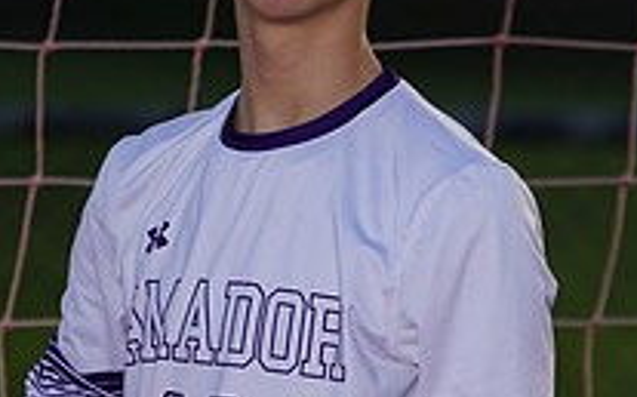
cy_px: 575
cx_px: 337
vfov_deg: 1.3
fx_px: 18179
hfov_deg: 2.0
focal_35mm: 1048
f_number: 5.6
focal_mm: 367
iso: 200
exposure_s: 1/250
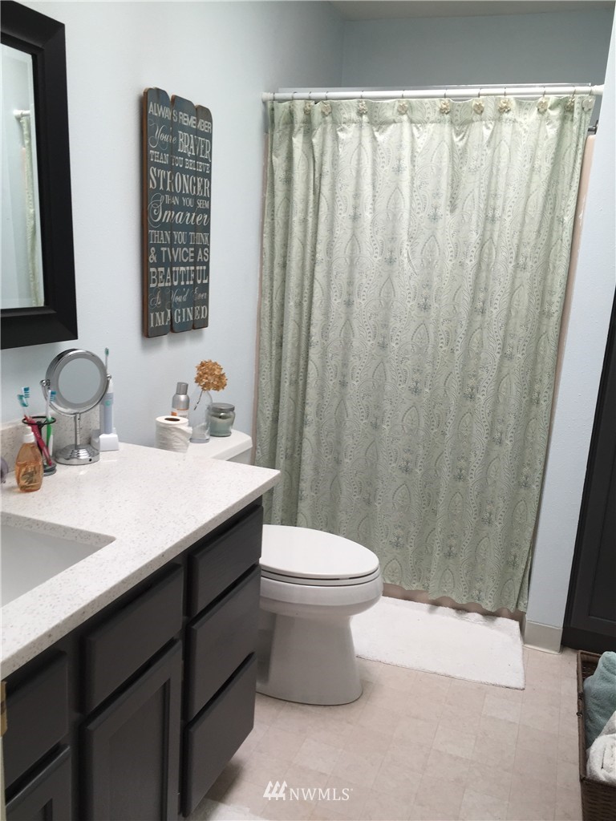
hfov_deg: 48.2
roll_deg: -2.9
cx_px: 308
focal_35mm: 29
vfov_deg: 61.7
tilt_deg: -12.9
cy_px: 410
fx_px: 688
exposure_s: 1/60
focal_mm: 4.15
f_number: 2.2
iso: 40
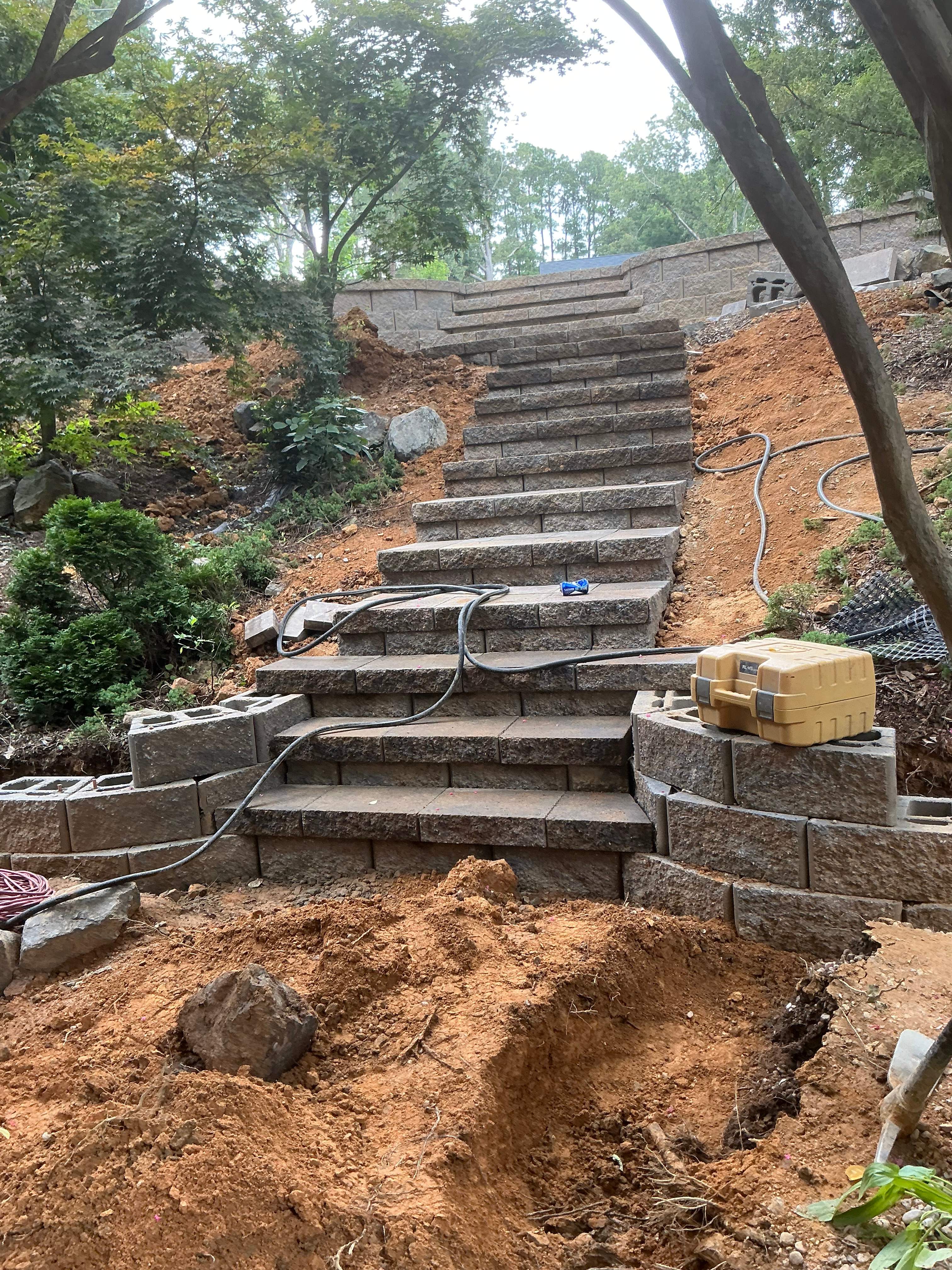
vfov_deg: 63.4
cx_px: 476
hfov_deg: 49.7
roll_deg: +3.6
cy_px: 635
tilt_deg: -9.5
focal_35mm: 28
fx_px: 1027
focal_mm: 3
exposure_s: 1/122
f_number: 1.8
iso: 50
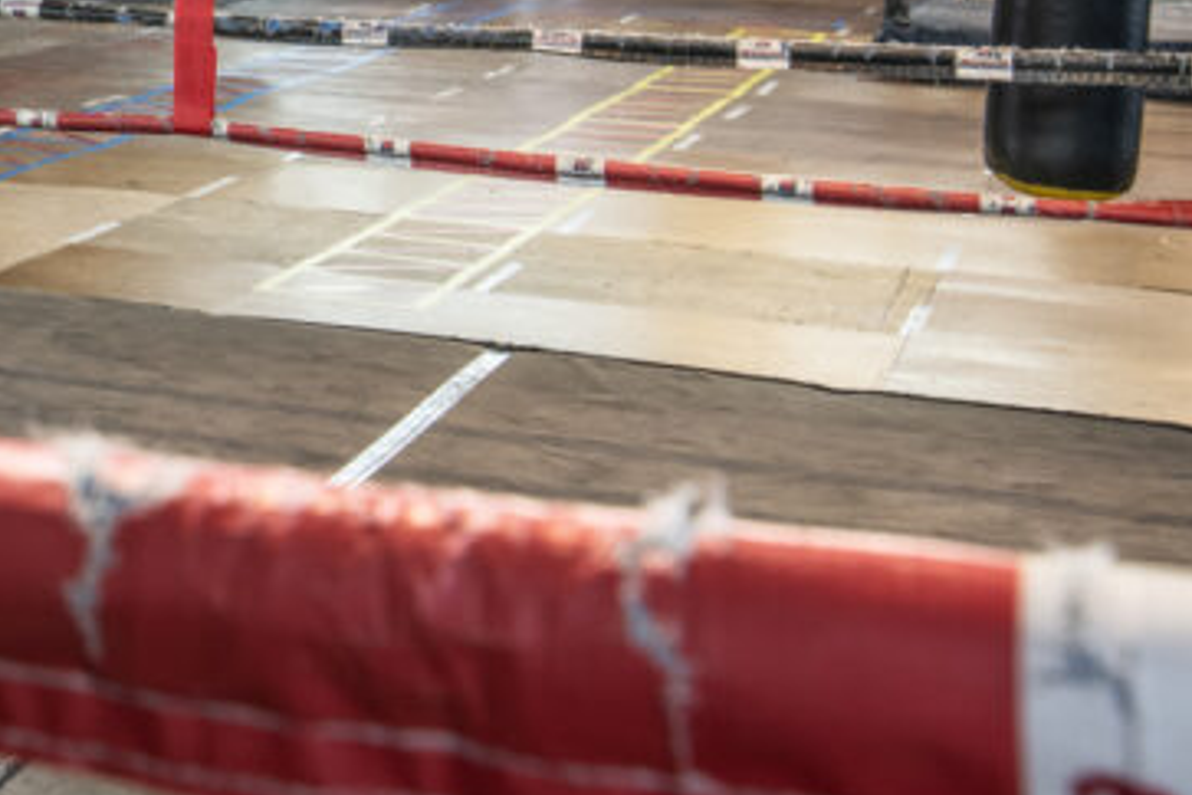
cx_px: -325
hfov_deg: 21.5
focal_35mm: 86
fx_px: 2847
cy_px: -159
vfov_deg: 15.3
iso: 400
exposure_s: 1/6
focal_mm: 30
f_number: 8
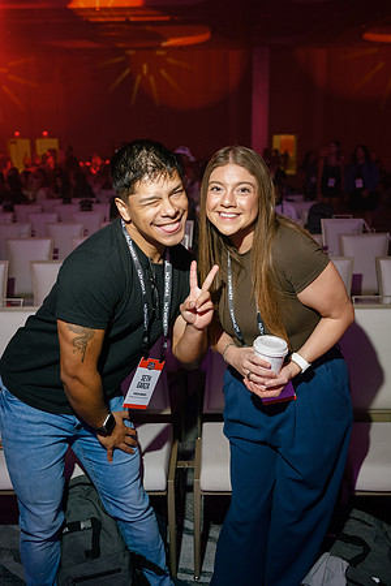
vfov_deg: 54.4
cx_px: 196
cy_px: 293
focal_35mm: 35
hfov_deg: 37.9
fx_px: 570
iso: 1250
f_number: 4
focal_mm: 35
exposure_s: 1/160
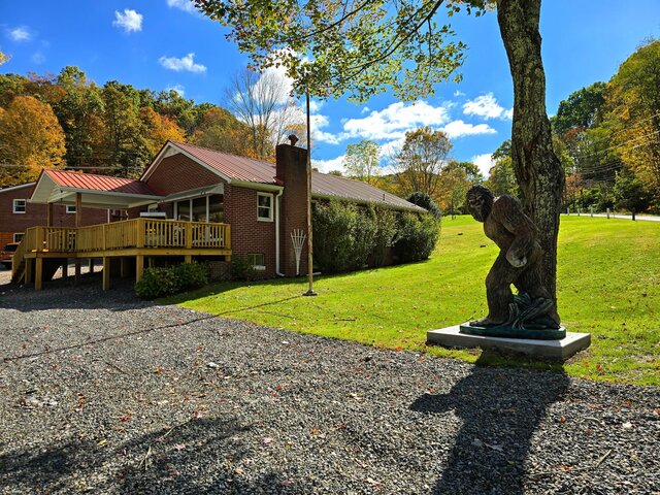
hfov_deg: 73.9
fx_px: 439
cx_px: 330
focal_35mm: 23
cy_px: 248
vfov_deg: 58.9
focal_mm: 6.3
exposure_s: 1/992
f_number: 1.7
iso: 12
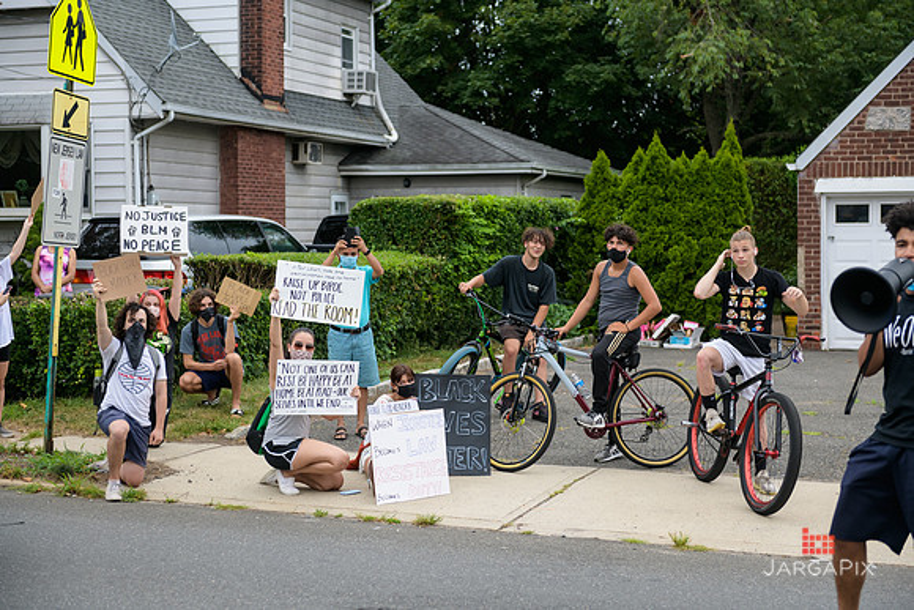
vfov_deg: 22.6
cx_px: 457
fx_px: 1524
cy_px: 305
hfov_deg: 33.4
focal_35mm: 60
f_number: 3.2
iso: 200
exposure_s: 1/320
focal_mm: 60
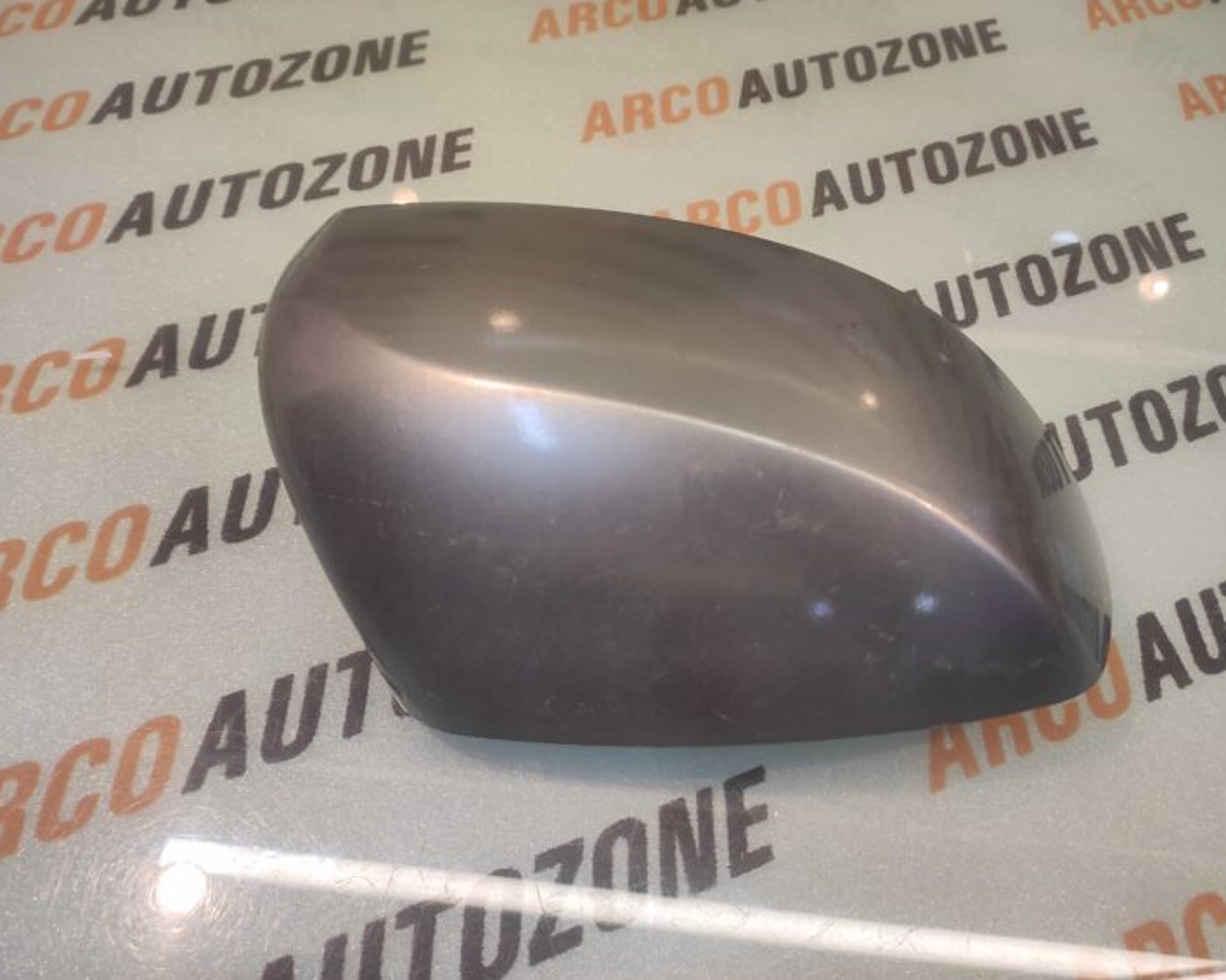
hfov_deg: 86.3
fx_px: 653
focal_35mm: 18
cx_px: 641
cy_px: 489
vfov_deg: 73.8
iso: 102
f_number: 1.79
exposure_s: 1/33
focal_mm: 4.74
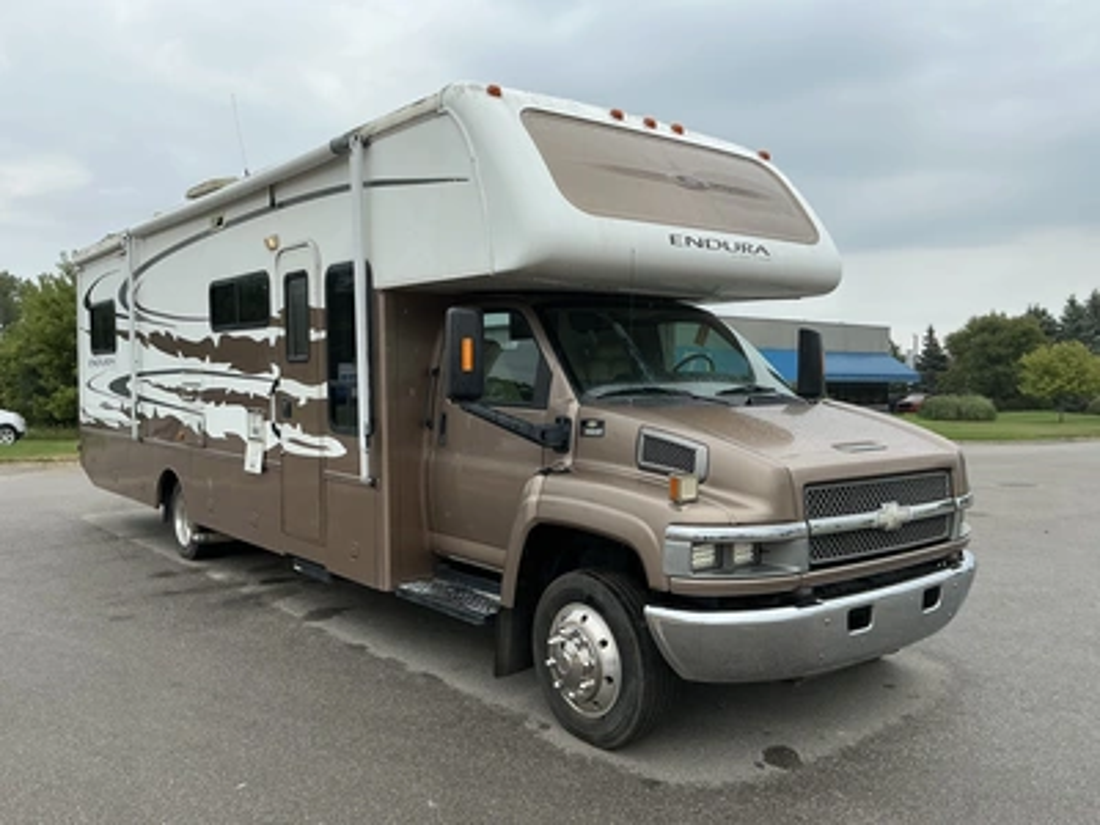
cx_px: 550
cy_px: 412
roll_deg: +0.2
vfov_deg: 49.7
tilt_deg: -1.3
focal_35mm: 28
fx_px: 890
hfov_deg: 63.4
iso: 25
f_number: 1.8
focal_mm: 3
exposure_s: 1/709
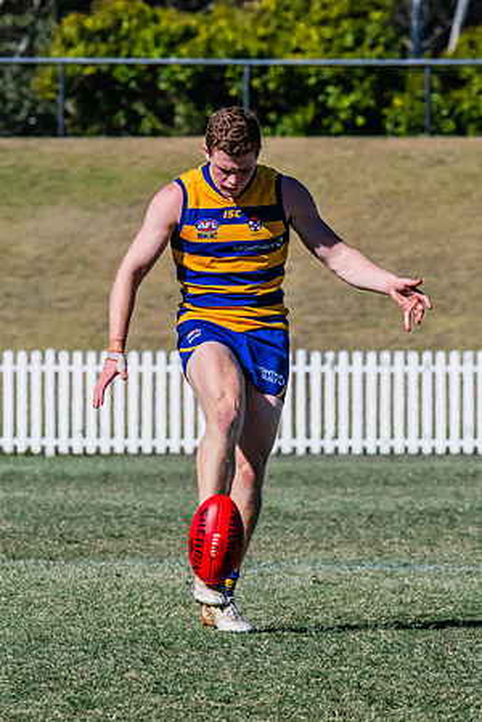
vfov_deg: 2.8
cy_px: 337
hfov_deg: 1.9
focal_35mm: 739
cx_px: 287
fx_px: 14834
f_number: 14
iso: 800
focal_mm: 420
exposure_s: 1/1600
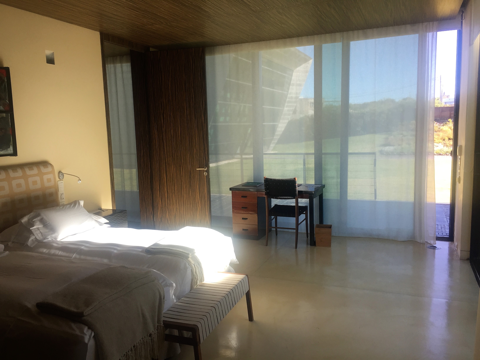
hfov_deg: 61.7
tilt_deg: -6.7
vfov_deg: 48.2
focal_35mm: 29
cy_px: 180
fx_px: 402
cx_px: 240
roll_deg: +0.9
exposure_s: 1/154
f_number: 2.2
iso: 32
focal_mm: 4.15
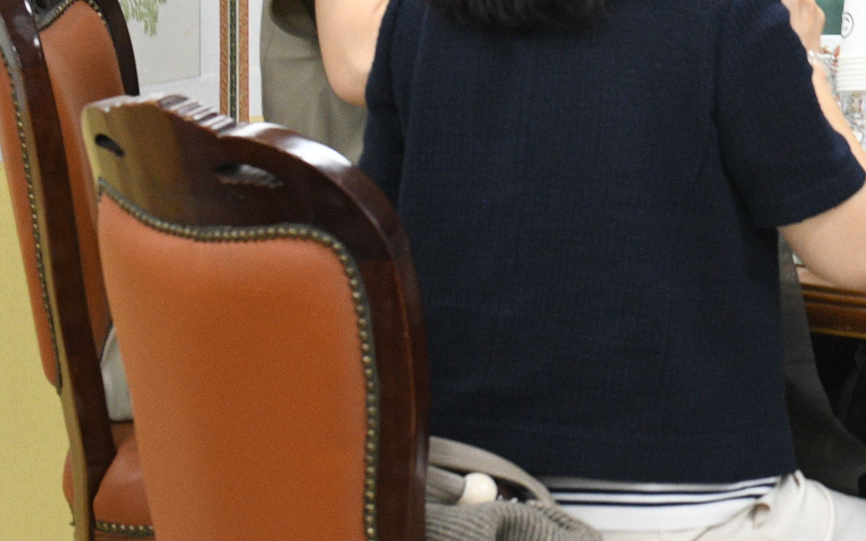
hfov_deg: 10.2
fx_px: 4673
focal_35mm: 198
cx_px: 1349
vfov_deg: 6.6
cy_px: -101
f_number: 5.6
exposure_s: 1/80
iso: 1600
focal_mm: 48
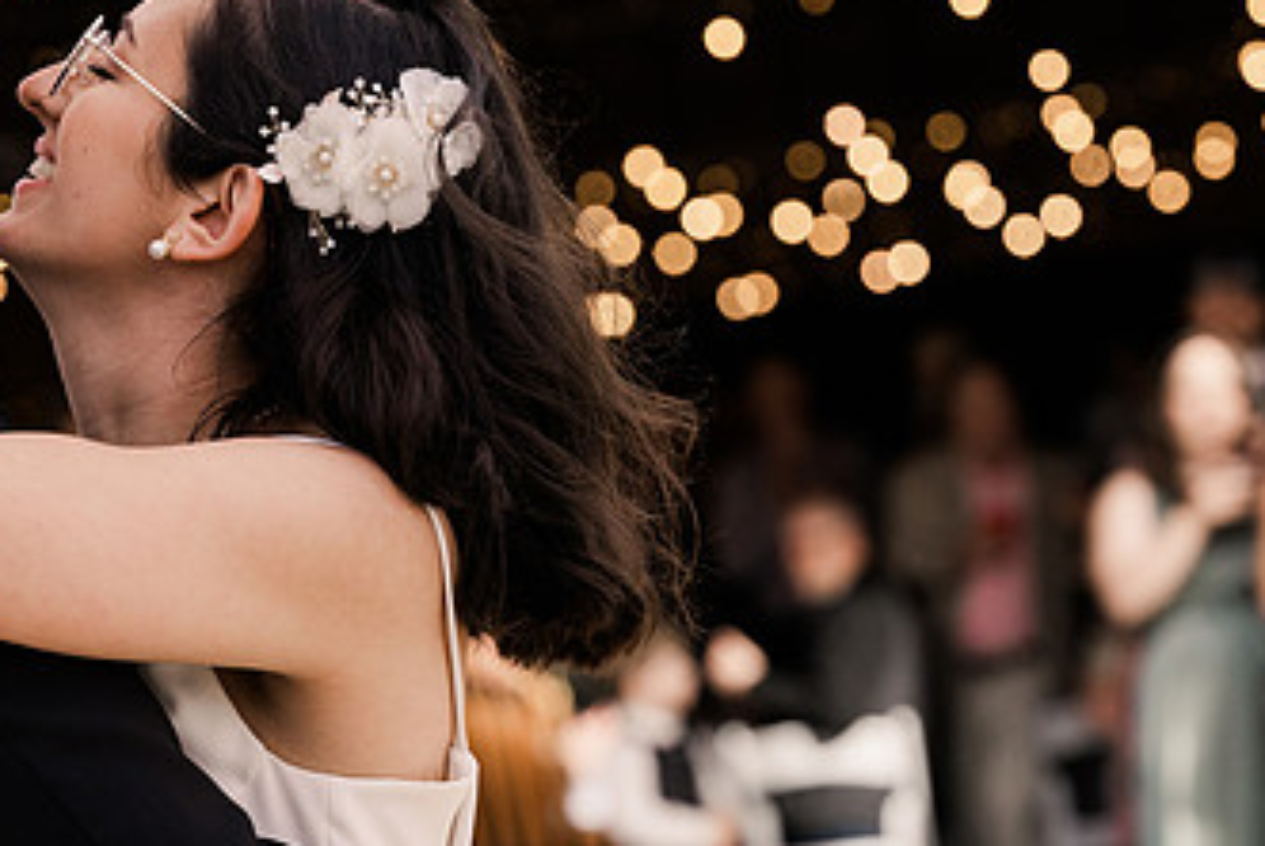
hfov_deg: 16.4
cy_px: 375
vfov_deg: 11.0
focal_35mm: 125
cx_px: 507
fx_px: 4396
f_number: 2.8
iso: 800
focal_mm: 66.7
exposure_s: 1/1000
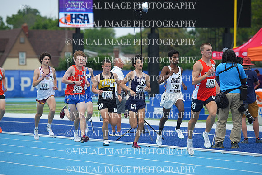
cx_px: 131
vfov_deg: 5.3
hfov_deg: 7.9
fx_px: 1893
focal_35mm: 260
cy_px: 88
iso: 400
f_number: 5.6
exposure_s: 1/1250
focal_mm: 260
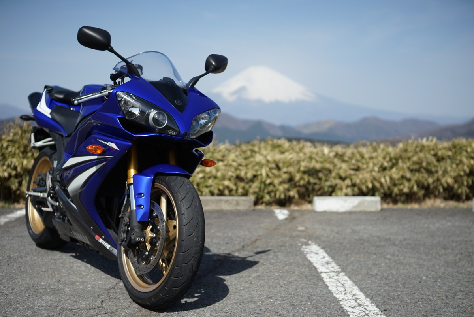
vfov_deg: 25.1
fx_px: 711
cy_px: 158
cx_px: 237
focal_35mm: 54
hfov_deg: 36.8
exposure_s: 1/2000
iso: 100
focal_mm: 54
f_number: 2.8
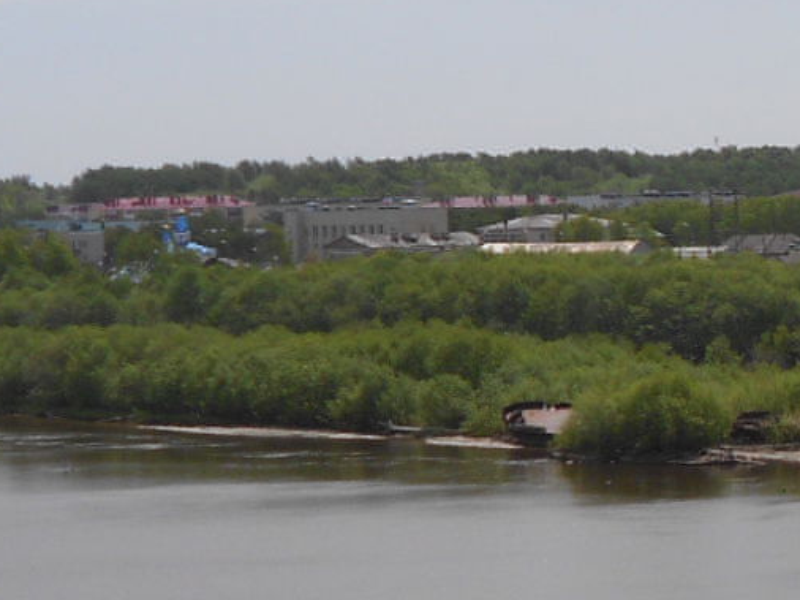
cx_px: 1142
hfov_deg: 13.8
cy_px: 271
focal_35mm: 136
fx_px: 3142
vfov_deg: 10.9
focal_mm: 7.9
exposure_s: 1/1500
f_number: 4.2
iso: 80
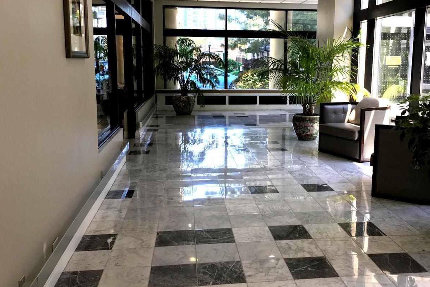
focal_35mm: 36
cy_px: 129
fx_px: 430
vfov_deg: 36.8
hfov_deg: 52.9
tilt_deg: -7.6
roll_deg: +0.1
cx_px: 248
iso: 40
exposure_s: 1/120
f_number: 2.2
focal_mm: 4.15
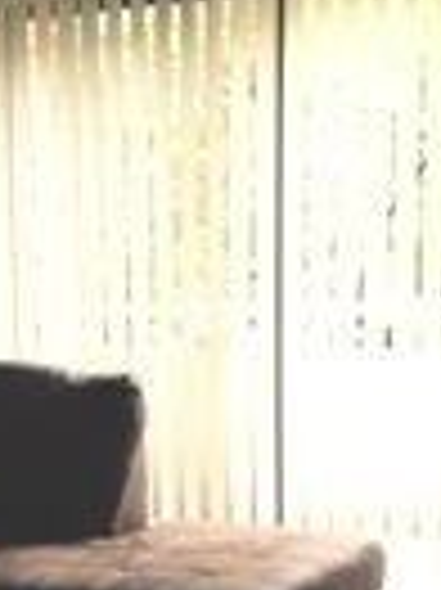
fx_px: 1684
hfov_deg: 14.2
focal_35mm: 99
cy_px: 540
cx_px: -171
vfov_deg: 19.5
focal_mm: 4.15
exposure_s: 1/40
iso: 40
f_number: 2.2
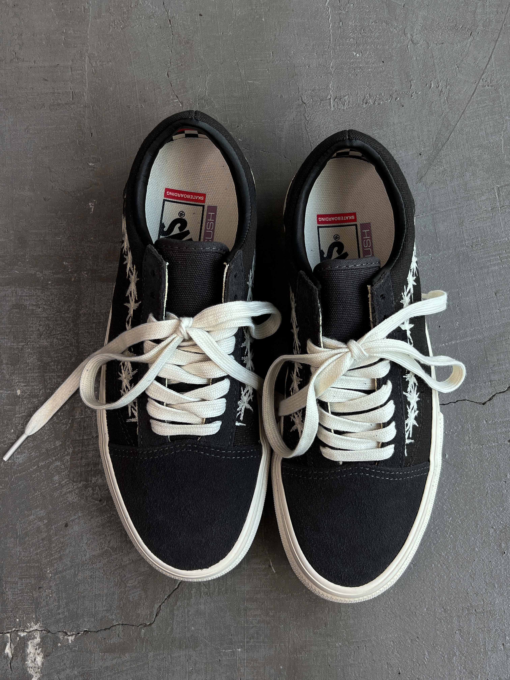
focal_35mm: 26
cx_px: 255
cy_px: 340
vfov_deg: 67.3
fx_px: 511
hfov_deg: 53.1
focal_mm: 5.7
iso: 50
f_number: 1.5
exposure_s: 1/200
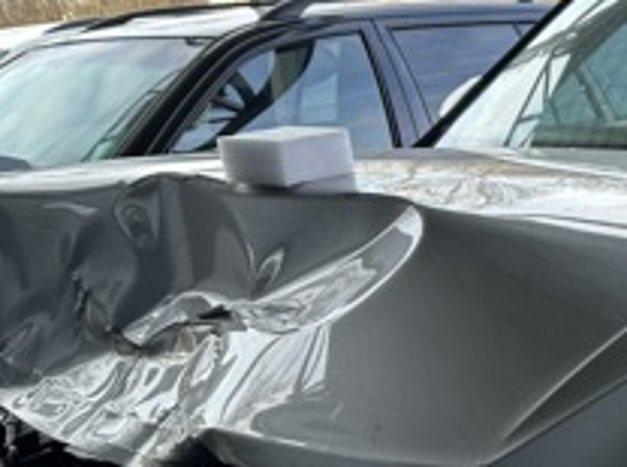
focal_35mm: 74
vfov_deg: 19.1
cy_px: 502
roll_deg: +1.8
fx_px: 1337
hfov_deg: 24.2
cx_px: 729
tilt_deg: -18.4
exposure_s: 1/139
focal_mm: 6.86
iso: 64
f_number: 1.78
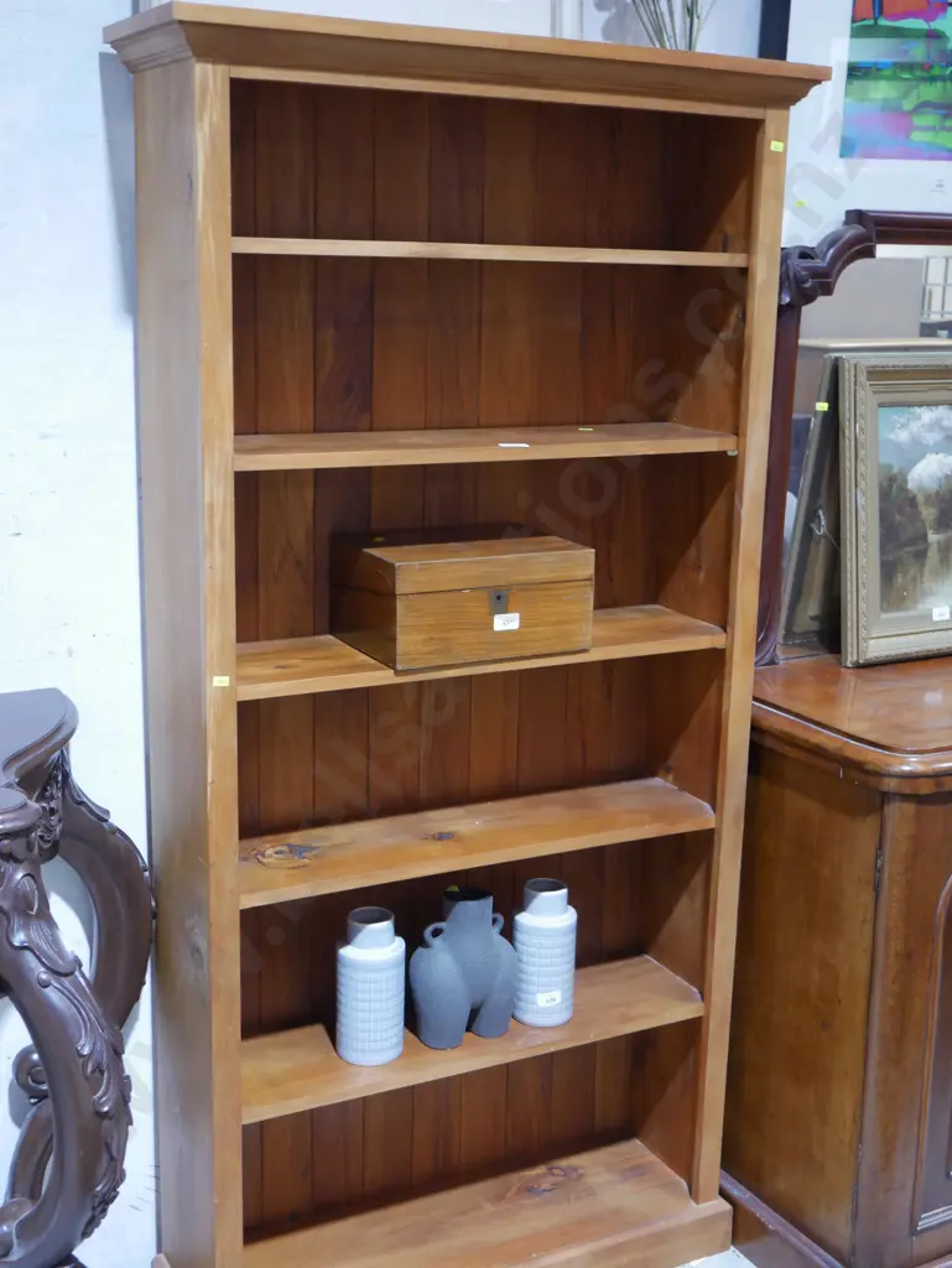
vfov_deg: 42.9
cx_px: 476
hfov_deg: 32.9
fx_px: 1612
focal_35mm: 44
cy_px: 634
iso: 1600
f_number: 4.7
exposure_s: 1/60
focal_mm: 22
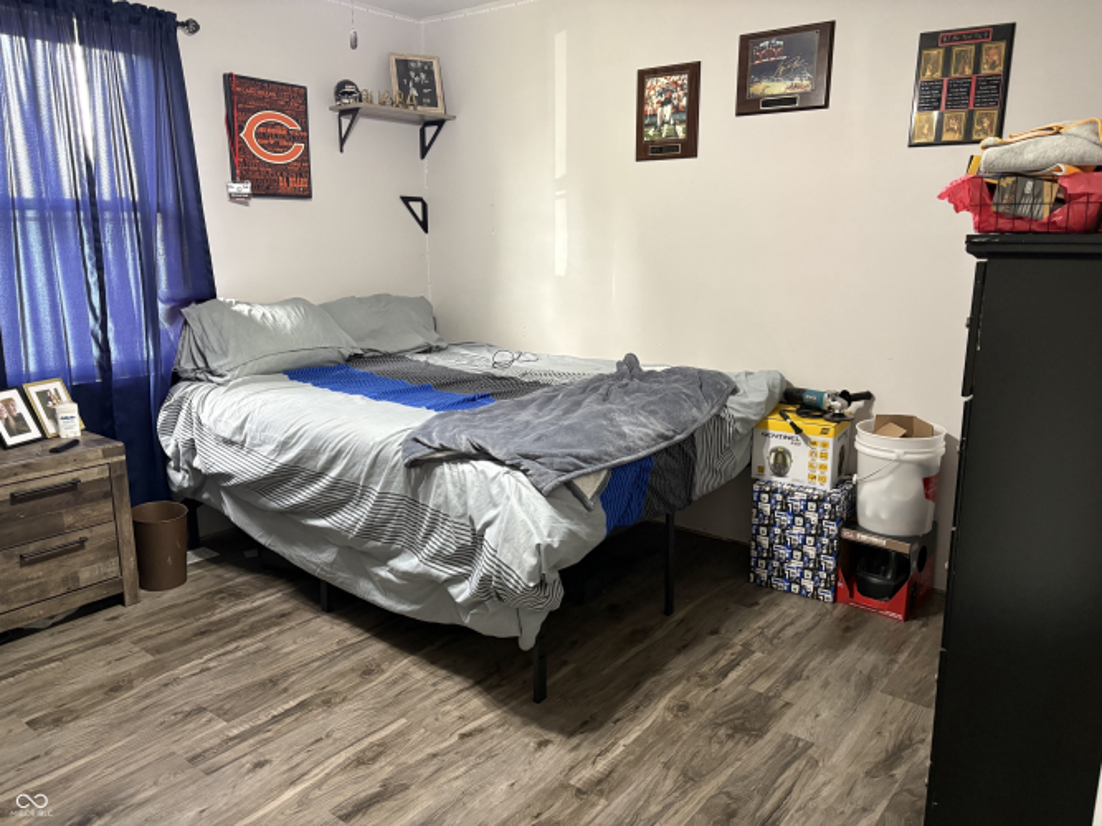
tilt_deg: -12.2
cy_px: 413
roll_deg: +0.2
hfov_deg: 67.3
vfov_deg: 53.0
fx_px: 828
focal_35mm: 26
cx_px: 551
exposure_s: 1/60
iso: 400
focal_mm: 5.96
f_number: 1.6
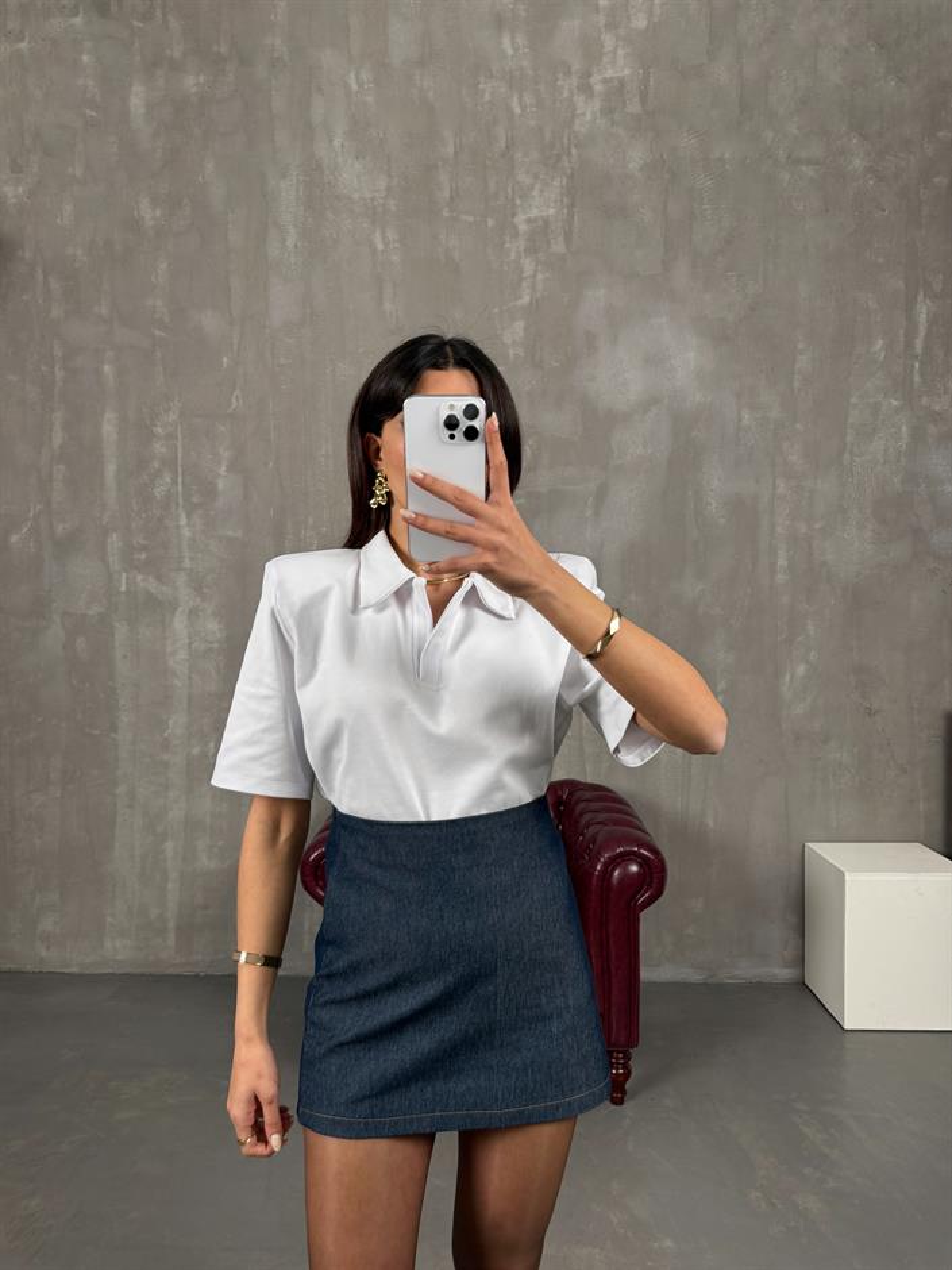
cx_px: 476
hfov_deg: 56.8
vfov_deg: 71.6
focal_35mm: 24
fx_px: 880
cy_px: 635
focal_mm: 6.76
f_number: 1.78
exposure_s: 1/121
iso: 160
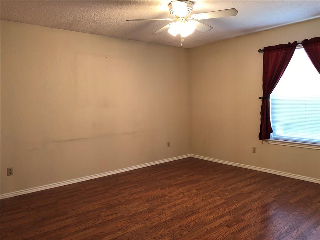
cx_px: 160
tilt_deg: -3.7
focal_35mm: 28
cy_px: 120
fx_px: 259
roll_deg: +1.9
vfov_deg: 49.7
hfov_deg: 63.4
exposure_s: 1/12
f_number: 1.8
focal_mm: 4
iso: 40
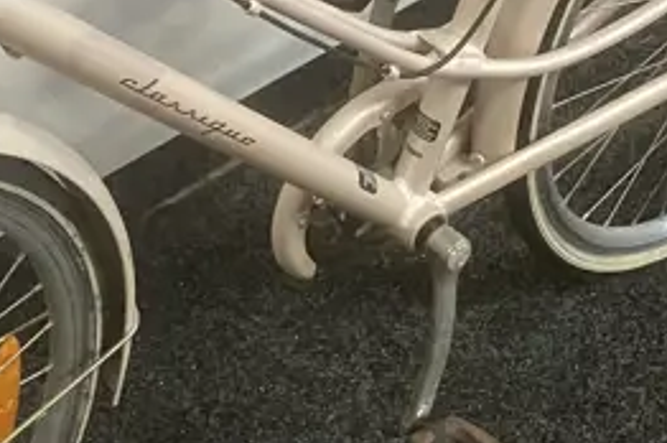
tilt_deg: -36.1
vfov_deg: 11.9
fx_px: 2110
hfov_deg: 17.8
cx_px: 140
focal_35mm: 114
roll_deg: -0.9
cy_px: 28
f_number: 1.8
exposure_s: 1/50
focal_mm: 3.99
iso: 160
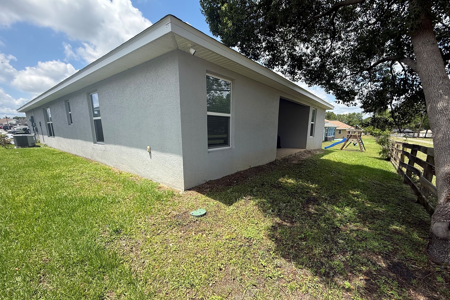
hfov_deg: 100.4
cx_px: 228
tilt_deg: -11.8
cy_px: 168
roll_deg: -0.4
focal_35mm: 15
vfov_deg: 77.0
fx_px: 187
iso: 50
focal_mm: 2.22
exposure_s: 1/914
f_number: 2.2
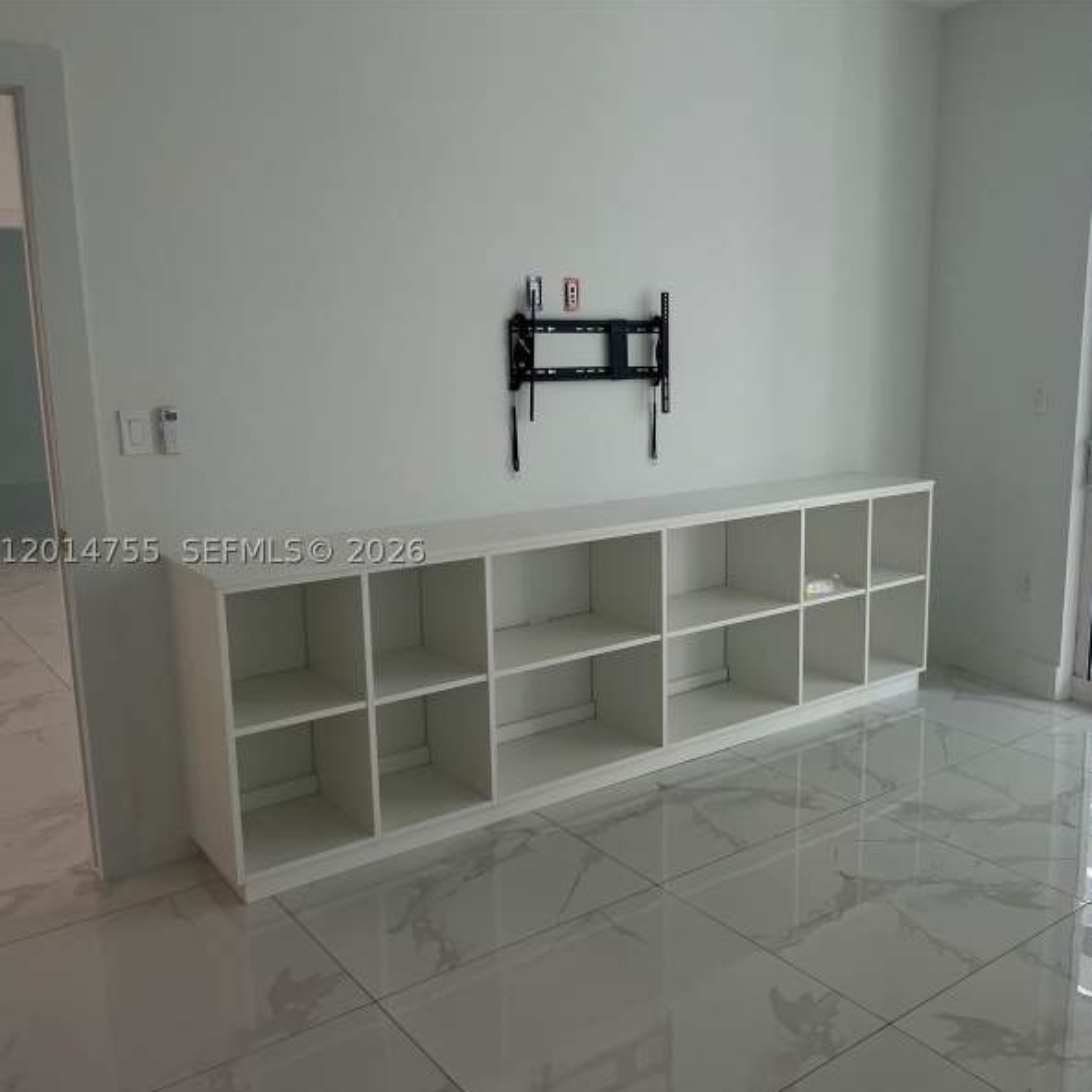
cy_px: 551
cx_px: 707
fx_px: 1106
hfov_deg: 51.8
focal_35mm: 31
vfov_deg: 52.5
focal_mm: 5.1
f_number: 1.6
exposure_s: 1/120
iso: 80
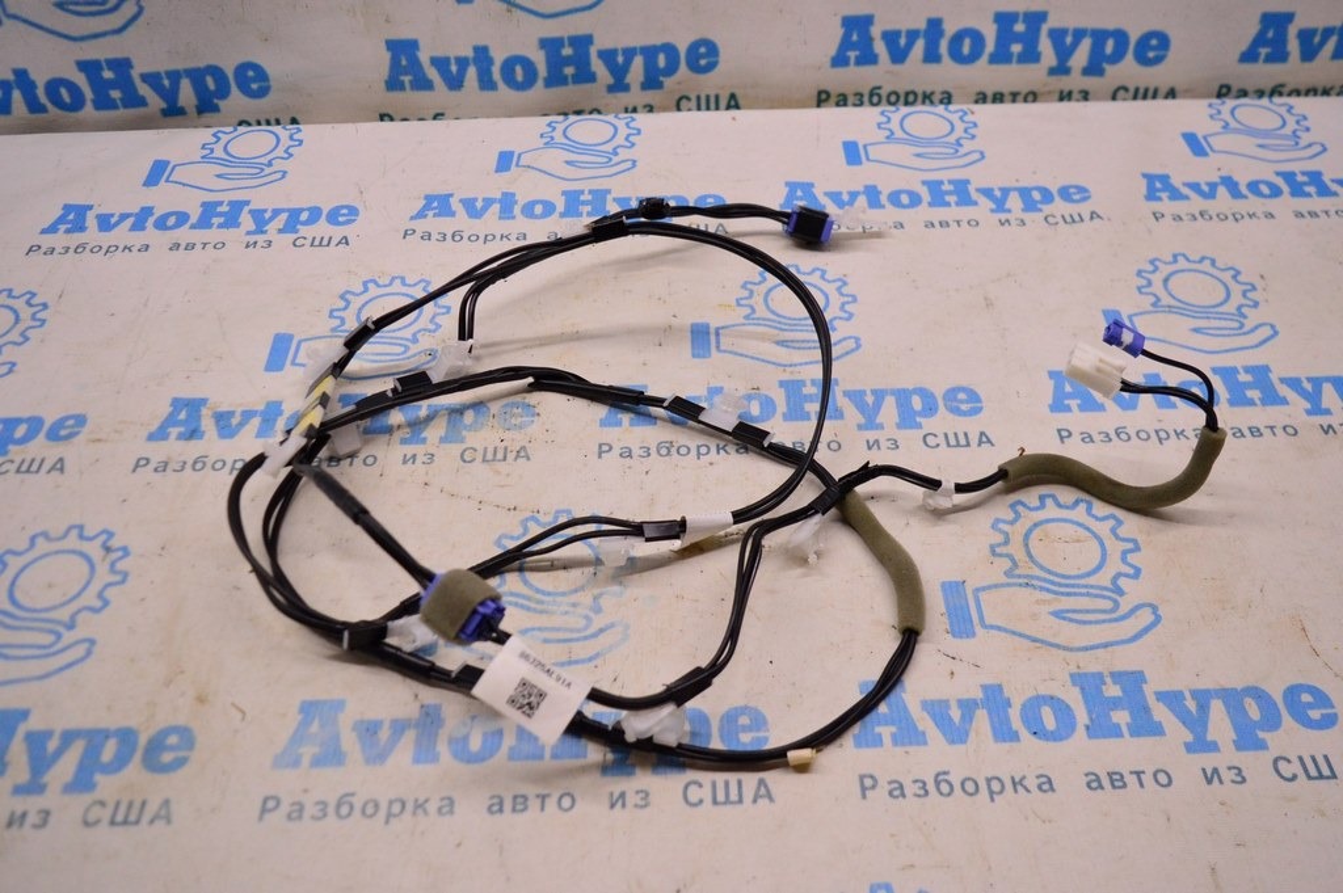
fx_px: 1230
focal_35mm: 33
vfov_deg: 39.9
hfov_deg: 57.3
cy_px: 446
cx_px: 672
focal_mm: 22
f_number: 4
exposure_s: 1/400
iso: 1600
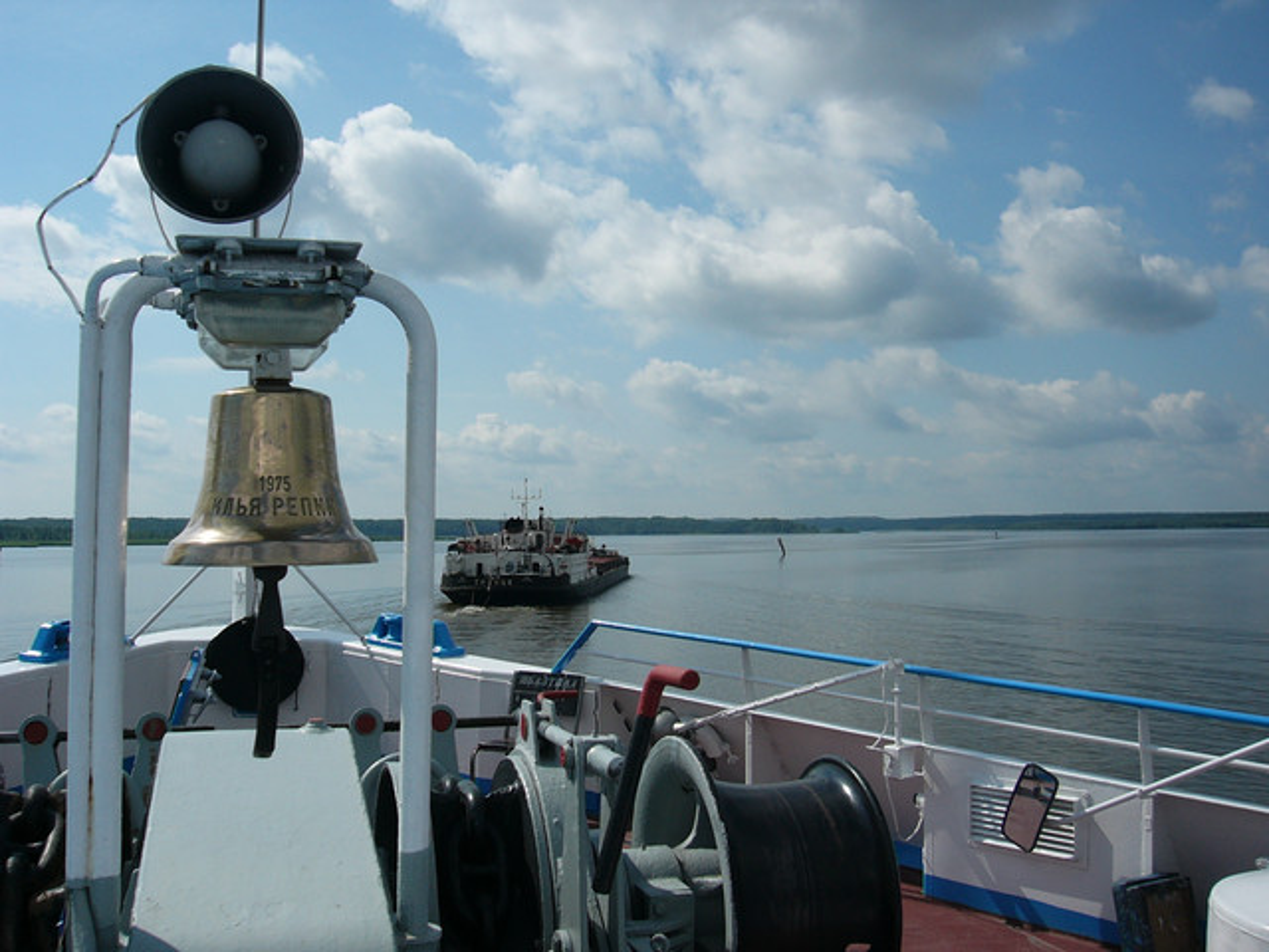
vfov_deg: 40.7
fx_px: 1283
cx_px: 634
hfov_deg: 52.6
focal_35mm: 35
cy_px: 476
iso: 50
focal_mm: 5.8
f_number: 8
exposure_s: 1/320
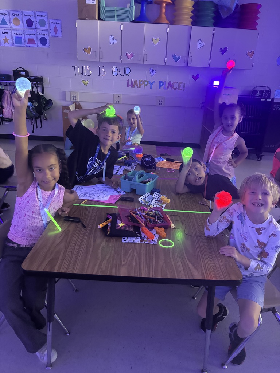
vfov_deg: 67.3
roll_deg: -3.2
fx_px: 280
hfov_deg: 53.1
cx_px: 140
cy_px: 186
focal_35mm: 26
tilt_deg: -22.2
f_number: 1.6
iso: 1000
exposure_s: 1/30
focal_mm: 5.96
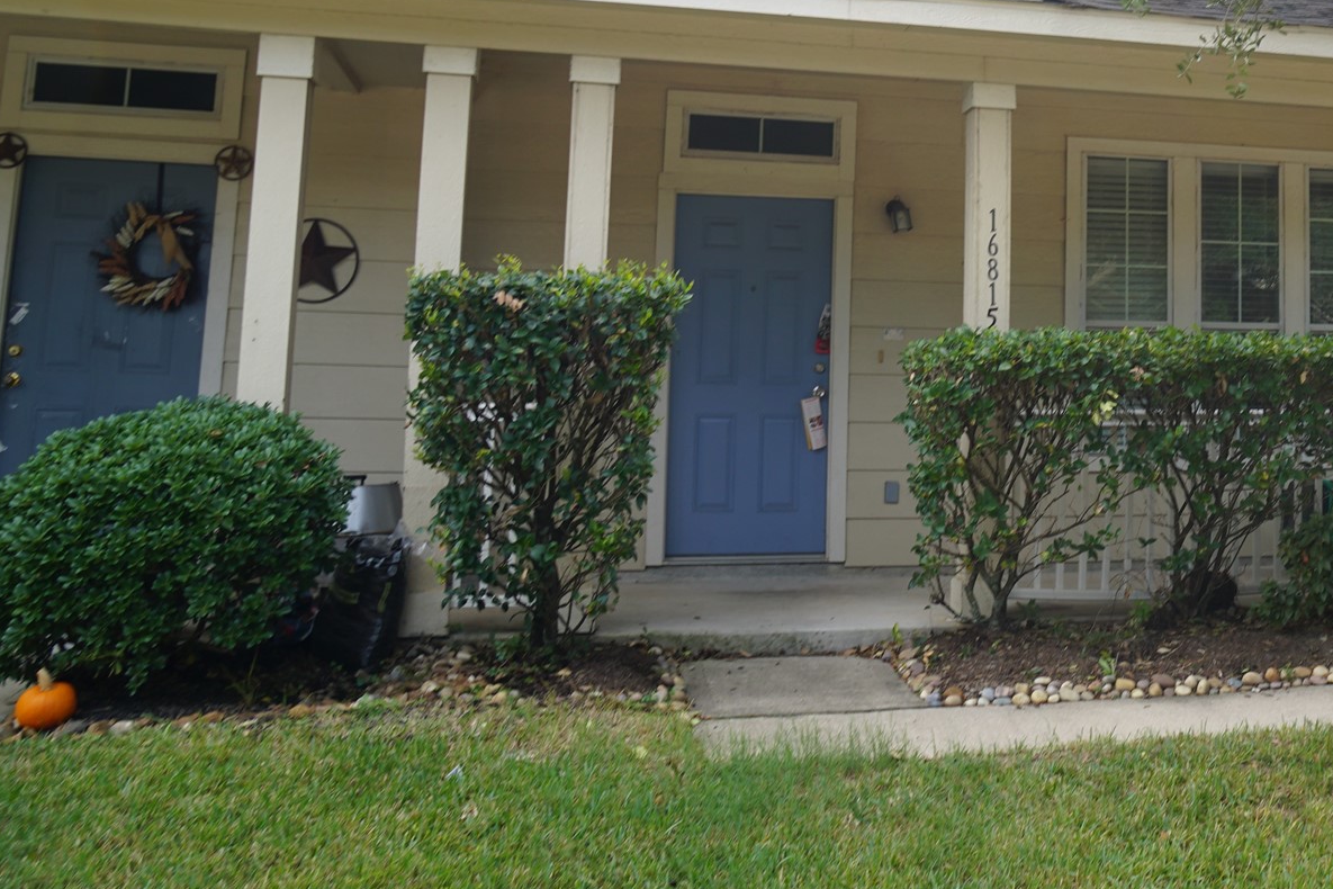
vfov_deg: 29.6
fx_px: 1629
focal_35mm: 44
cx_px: 1195
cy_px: 142
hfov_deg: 41.1
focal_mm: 16
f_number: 6.3
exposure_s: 1/60
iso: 100
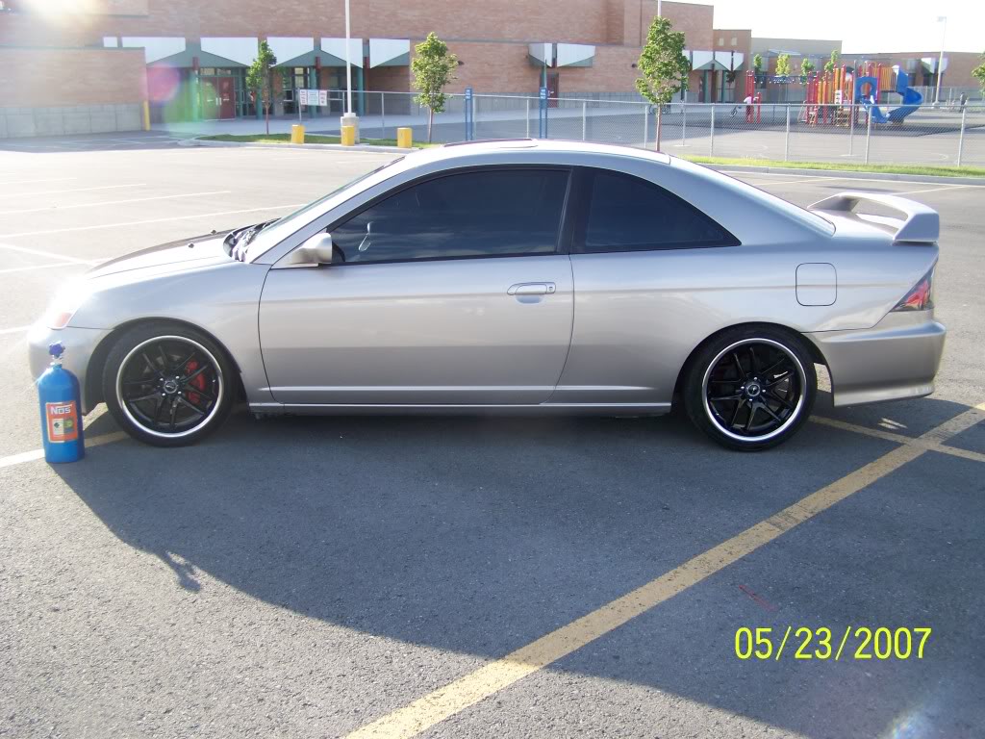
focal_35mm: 38
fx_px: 1081
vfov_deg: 37.7
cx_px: 492
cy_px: 370
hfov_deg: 49.0
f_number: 2.8
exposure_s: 1/200
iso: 64
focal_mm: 6.3
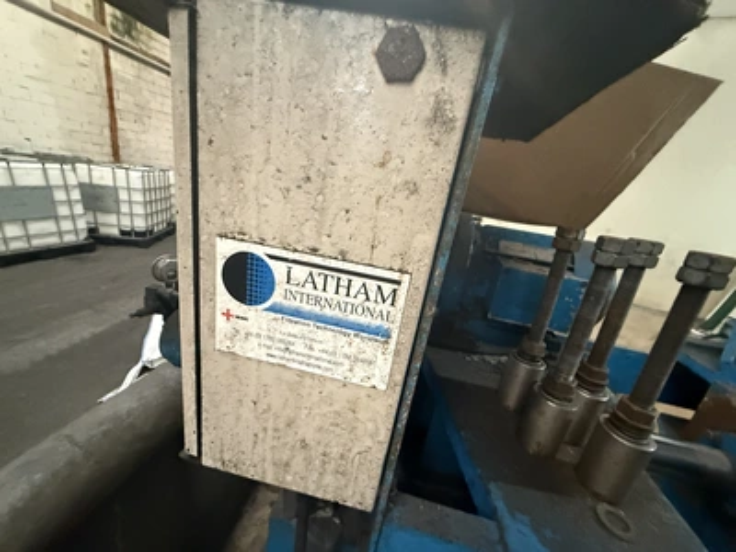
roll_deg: -10.5
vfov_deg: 85.7
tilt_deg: -15.6
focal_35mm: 14
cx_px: 368
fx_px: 298
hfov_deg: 102.1
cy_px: 276
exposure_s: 1/50
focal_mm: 2.22
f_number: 2.2
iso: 1000
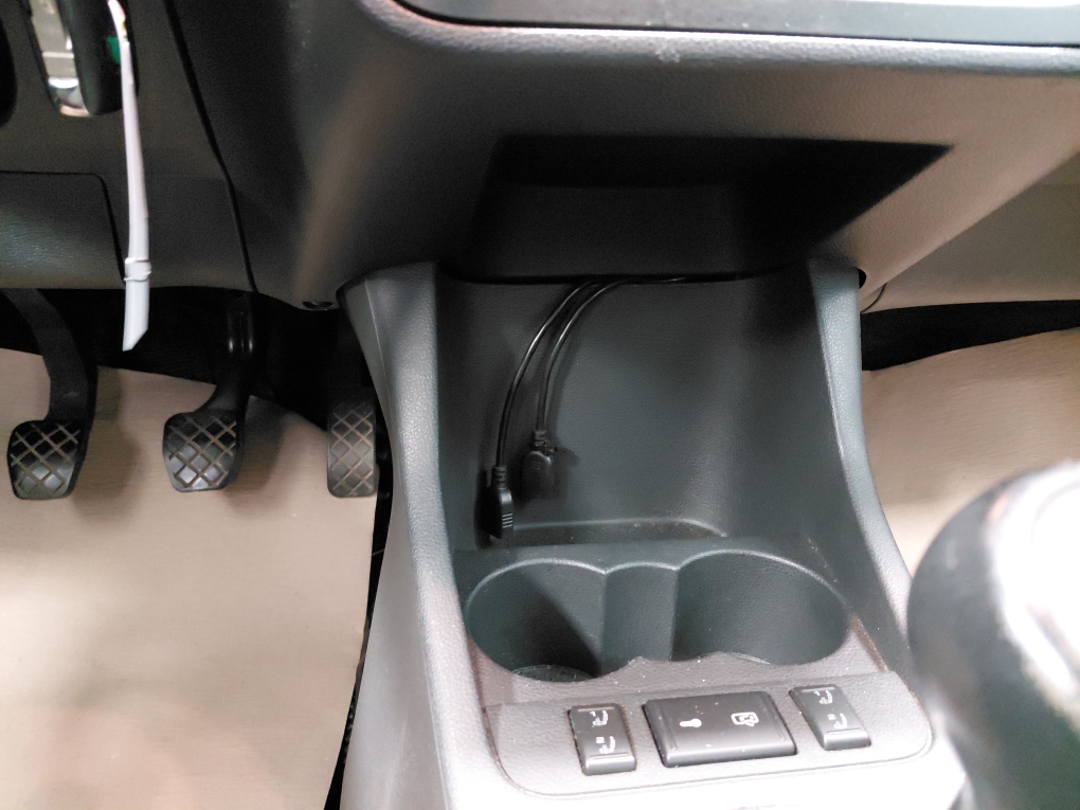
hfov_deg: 69.4
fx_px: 780
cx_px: 540
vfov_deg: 54.9
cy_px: 405
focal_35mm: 25
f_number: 1.8
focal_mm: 4.69
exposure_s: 1/15
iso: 1250
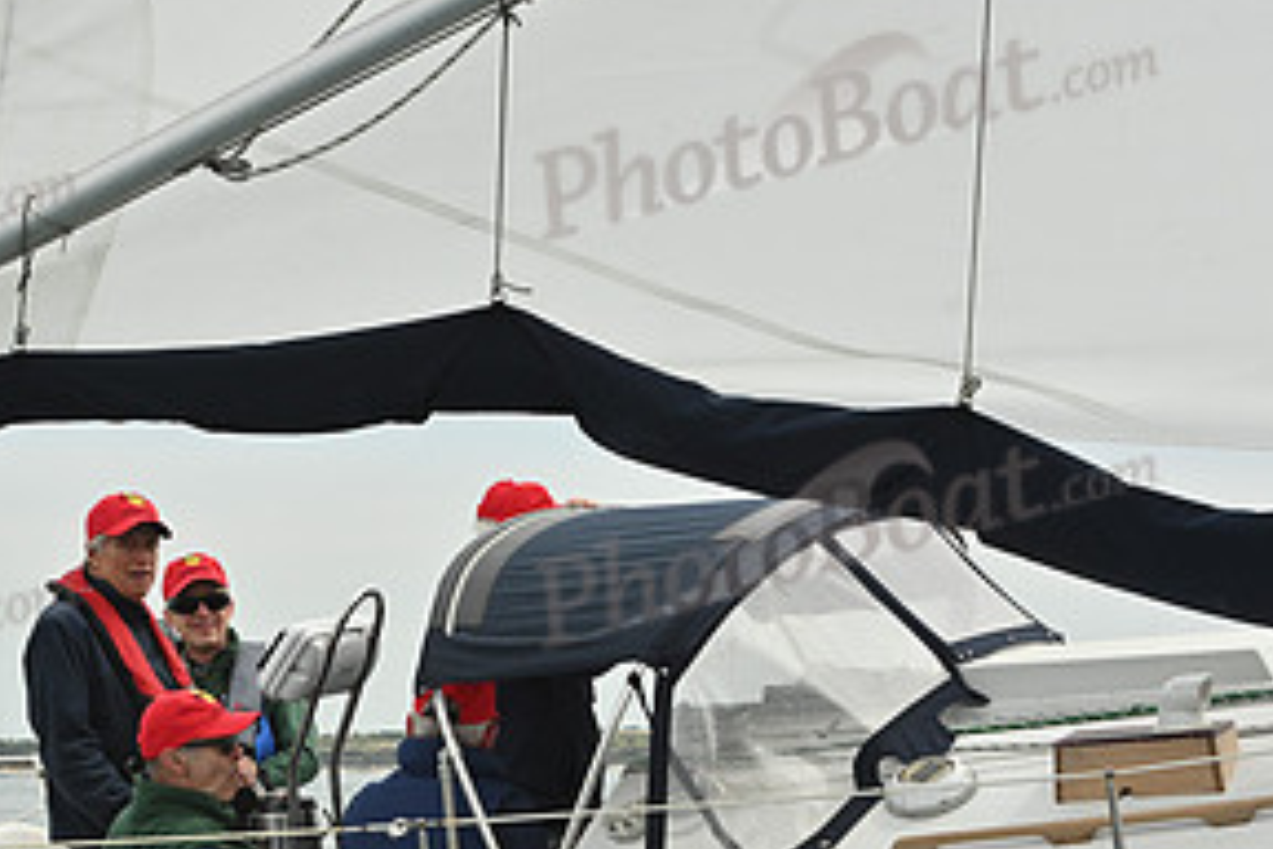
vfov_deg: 9.7
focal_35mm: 141
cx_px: 309
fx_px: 4986
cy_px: 825
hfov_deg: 14.5
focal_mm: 70
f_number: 9
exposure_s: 1/800
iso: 320
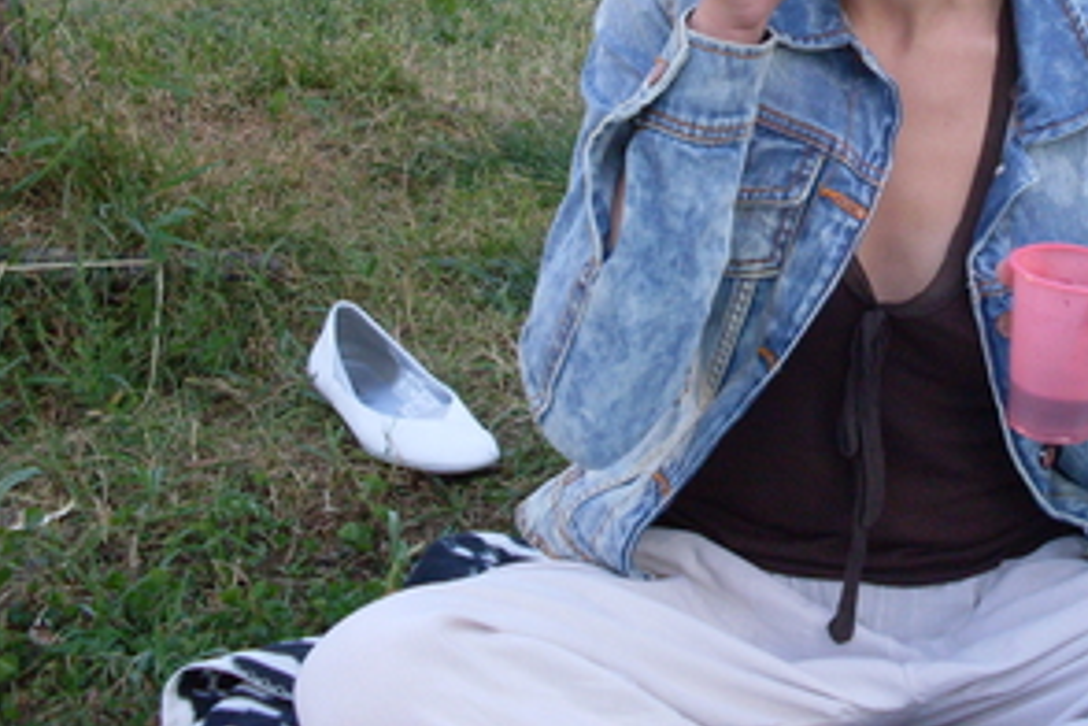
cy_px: -31
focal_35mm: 74
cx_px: 903
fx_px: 2236
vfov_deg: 17.9
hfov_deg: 26.7
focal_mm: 6.3
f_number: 2.8
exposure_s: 1/60
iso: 100
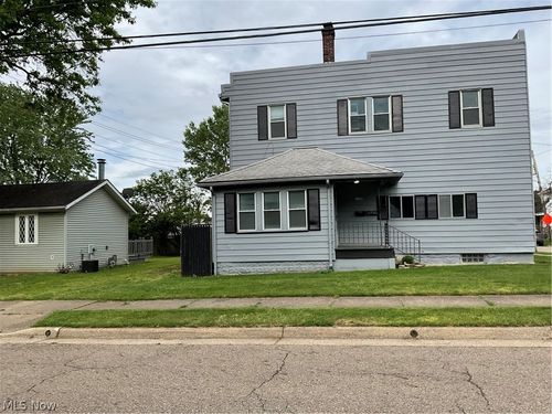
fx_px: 462
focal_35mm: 29
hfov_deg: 61.7
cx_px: 276
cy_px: 207
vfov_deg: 48.2
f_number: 1.8
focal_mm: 3
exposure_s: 1/997
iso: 16
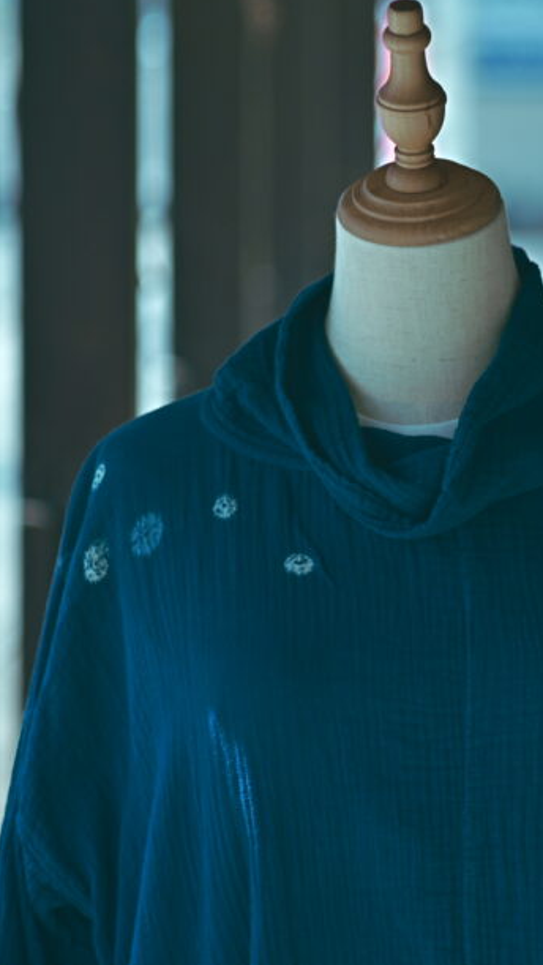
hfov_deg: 5.1
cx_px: 475
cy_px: 467
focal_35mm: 237
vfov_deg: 9.1
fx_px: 6062
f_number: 3.5
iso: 200
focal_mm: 135
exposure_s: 1/500
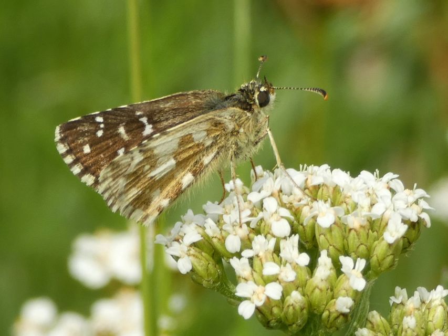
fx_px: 1657
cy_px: 168
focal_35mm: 128
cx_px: 224
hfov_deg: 15.4
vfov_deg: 11.6
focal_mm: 22.9
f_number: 5.2
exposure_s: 1/100
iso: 80
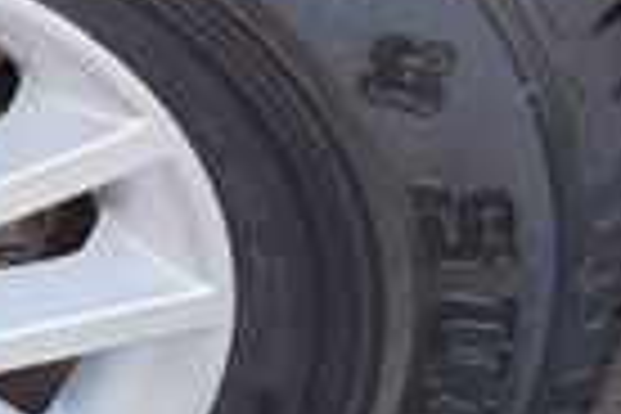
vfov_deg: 12.2
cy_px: 27
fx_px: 1915
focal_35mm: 111
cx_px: -495
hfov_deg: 15.7
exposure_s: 1/60
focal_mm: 16
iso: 100
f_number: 4
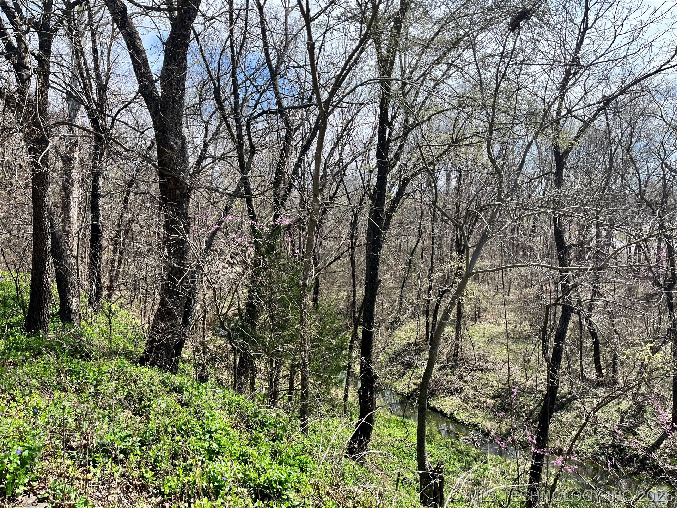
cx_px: 338
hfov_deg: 67.3
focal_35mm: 26
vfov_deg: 53.1
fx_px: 508
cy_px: 254
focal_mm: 5.1
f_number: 1.6
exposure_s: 1/1422
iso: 50
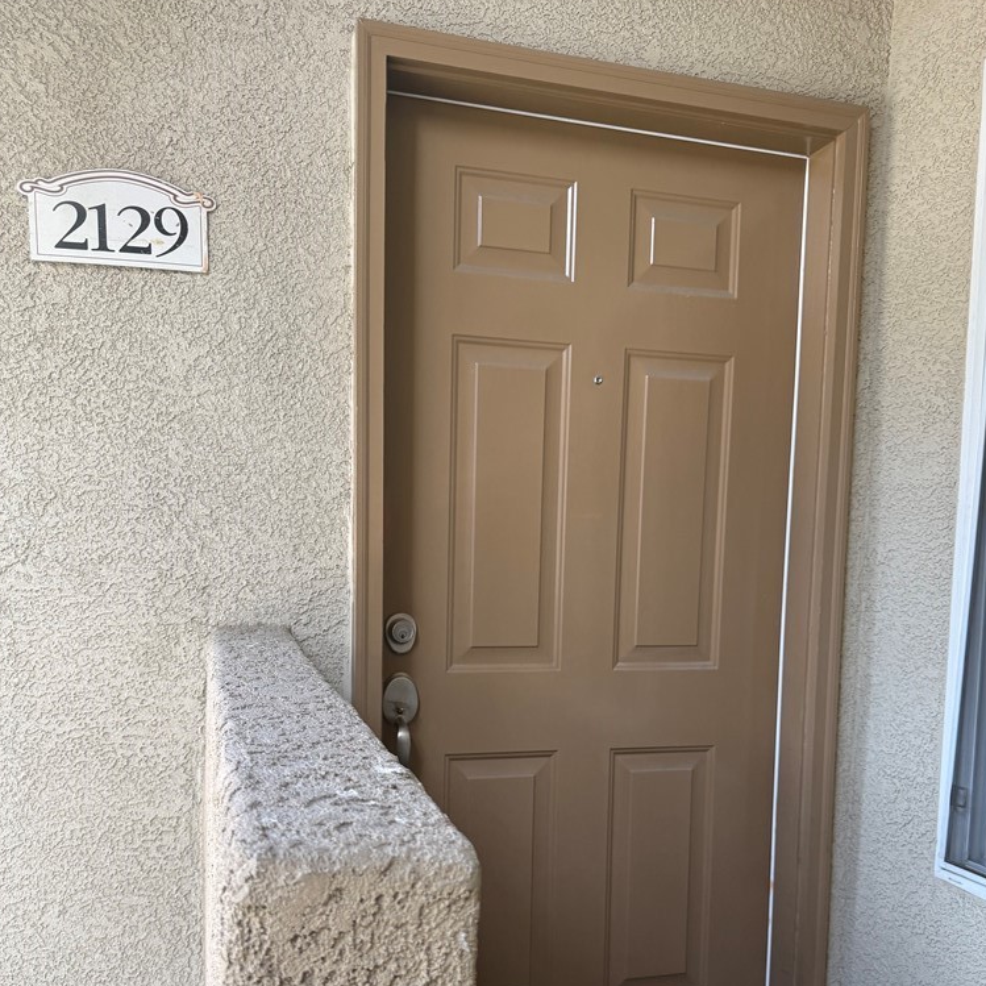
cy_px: 635
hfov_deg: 55.6
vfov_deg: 54.8
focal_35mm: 29
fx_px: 935
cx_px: 487
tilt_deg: -4.3
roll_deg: -1.7
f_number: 1.78
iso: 100
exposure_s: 1/121
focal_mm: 6.76
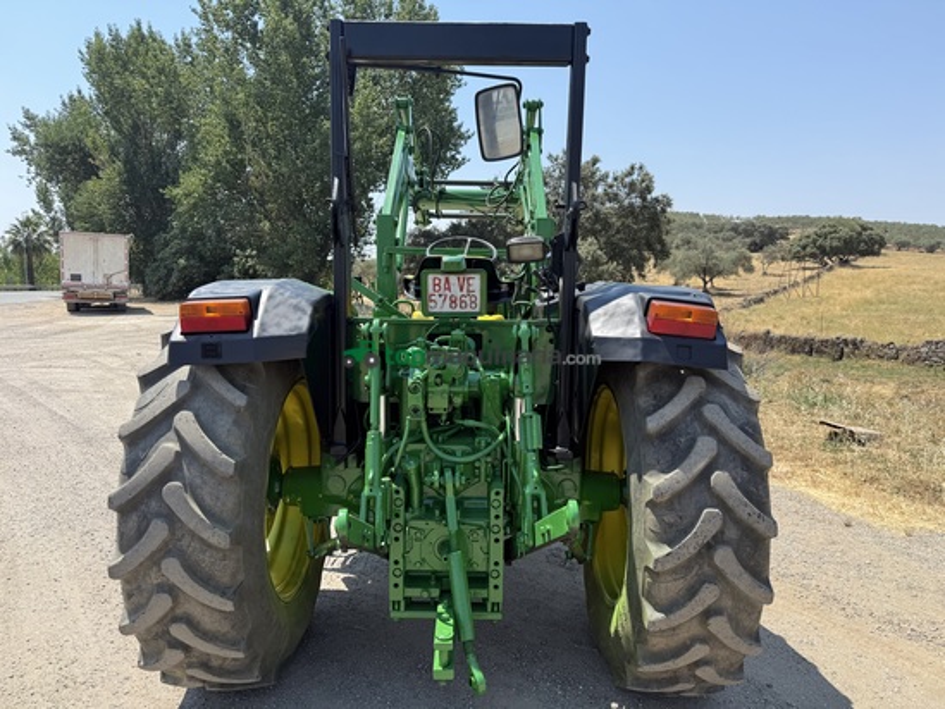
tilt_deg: -7.4
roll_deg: -0.1
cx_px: 472
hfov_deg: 71.6
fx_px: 655
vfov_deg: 56.8
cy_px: 354
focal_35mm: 24
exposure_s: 1/3145
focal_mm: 6.76
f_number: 1.78
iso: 80
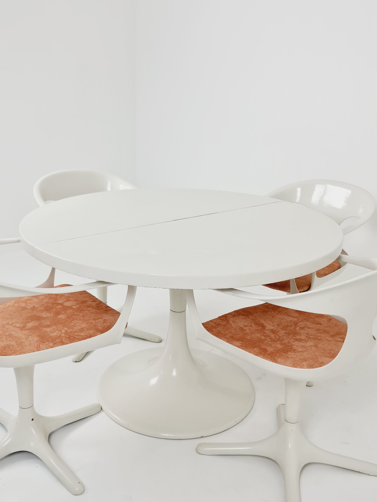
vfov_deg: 51.4
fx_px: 523
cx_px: 165
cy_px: 245
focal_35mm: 36
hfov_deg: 39.6
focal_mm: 7
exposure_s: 1/100
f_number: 1.8
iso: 64
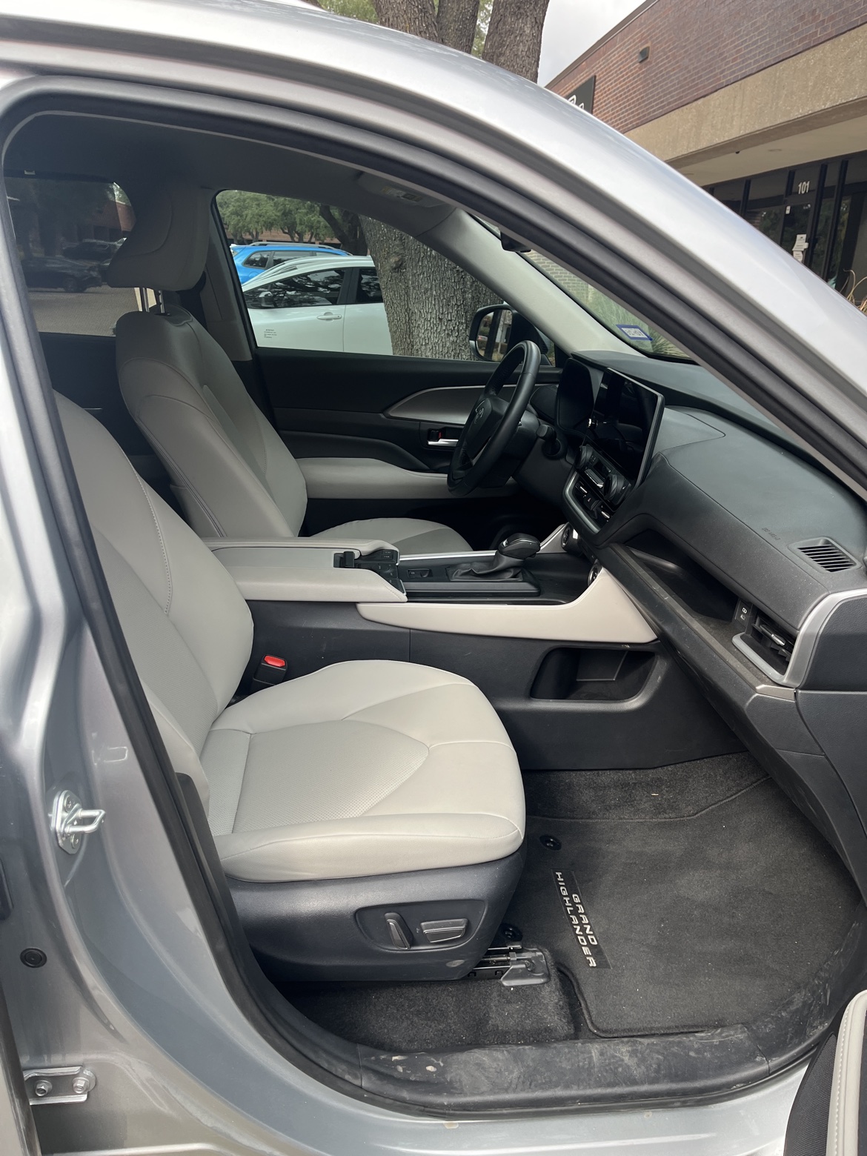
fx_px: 868
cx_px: 434
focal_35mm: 26
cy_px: 578
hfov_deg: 53.1
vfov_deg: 67.3
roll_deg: -0.7
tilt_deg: -22.2
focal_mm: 5.1
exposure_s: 1/290
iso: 40
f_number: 1.6
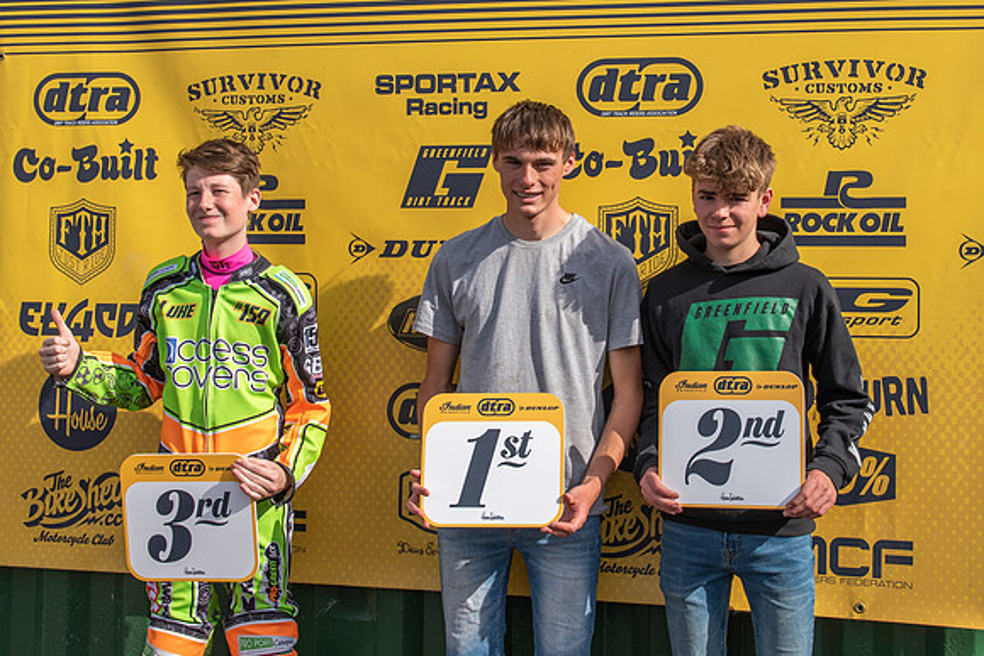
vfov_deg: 25.8
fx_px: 1432
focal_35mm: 52
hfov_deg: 37.9
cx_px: 559
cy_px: 264
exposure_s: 1/400
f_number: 6.3
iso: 200
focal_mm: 32
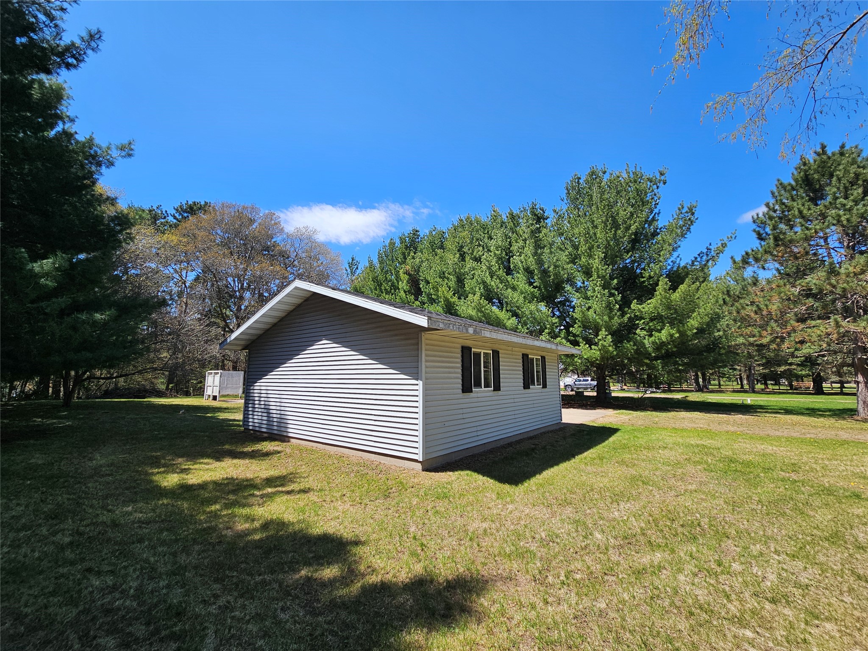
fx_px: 326
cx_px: 434
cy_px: 326
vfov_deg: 89.9
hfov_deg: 106.2
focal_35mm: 13
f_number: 2.2
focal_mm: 2.2
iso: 50
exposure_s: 1/1668
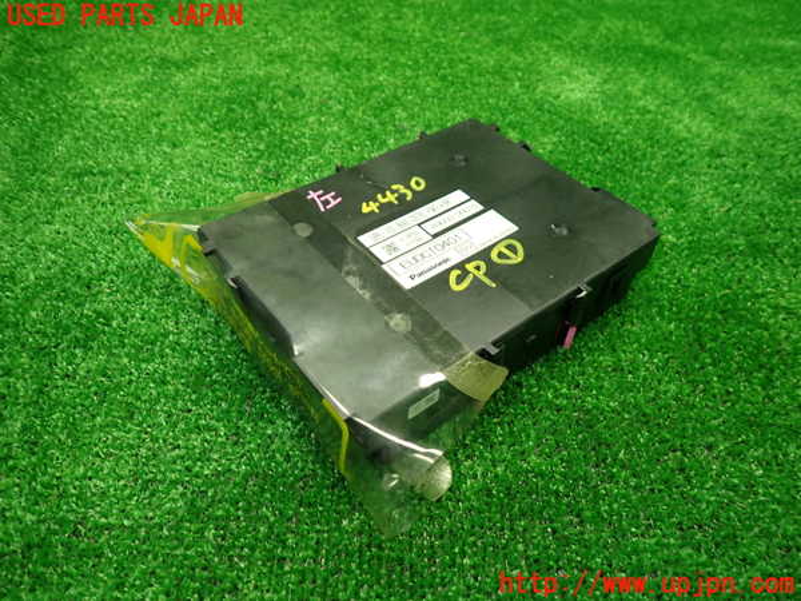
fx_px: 578
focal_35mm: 25
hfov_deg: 69.4
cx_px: 400
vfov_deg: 54.9
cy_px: 300
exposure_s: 1/50
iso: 200
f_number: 2
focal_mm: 4.5
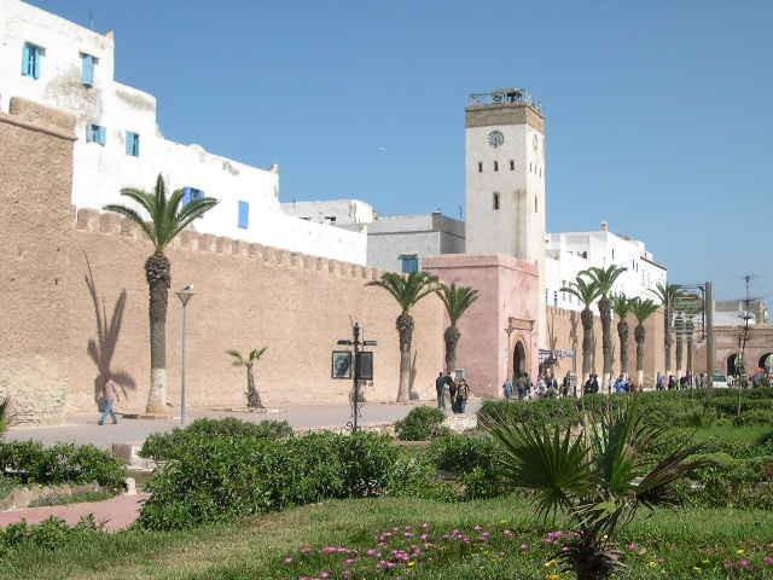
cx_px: 386
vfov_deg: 30.9
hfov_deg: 40.4
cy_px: 290
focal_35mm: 47
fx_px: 1050
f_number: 8.4
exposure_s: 1/208
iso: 100
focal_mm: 10.1
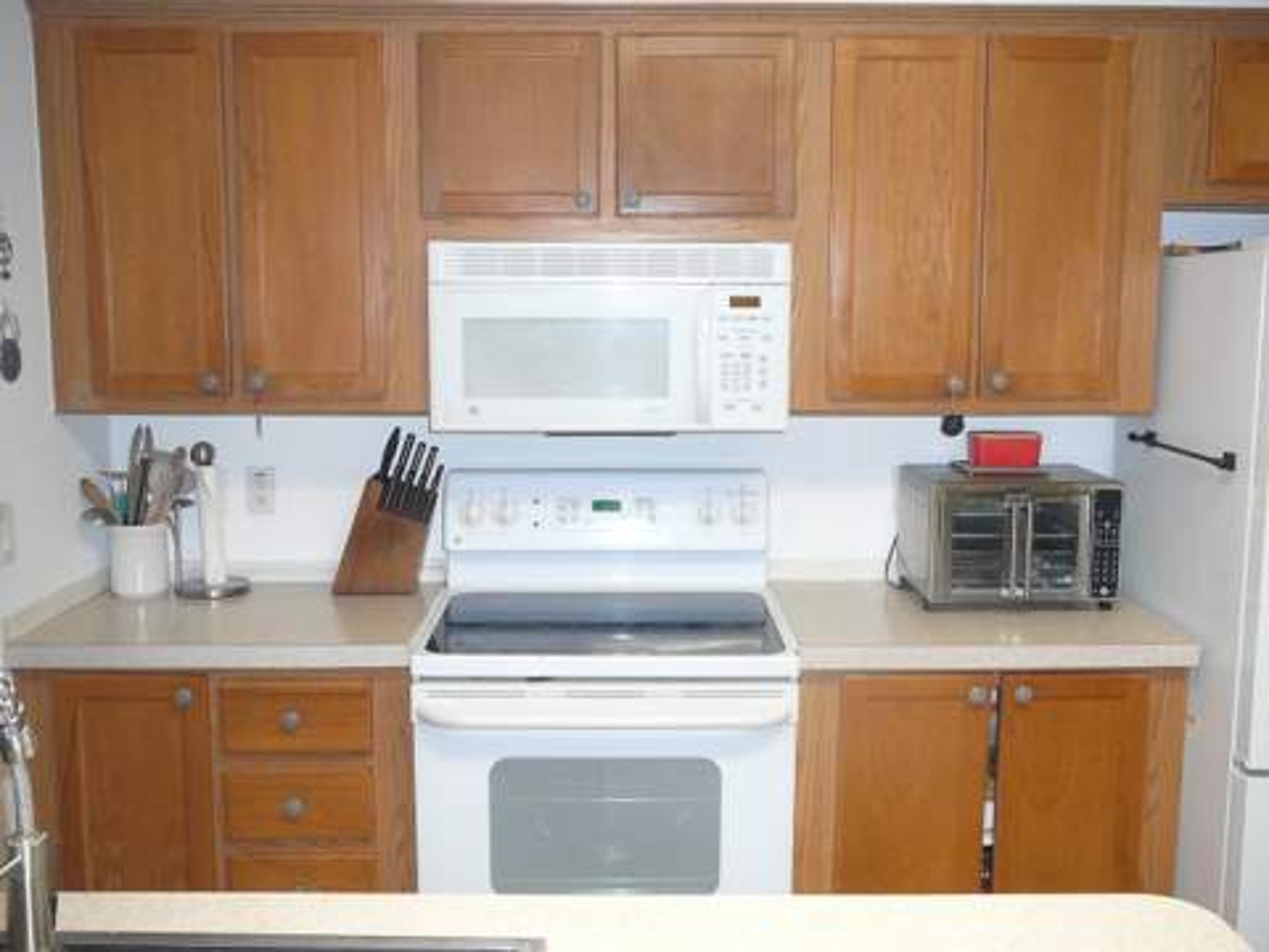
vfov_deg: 40.7
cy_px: 476
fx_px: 1283
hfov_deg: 52.6
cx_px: 634
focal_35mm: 35
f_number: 2.8
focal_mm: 5.2
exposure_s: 1/30
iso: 250
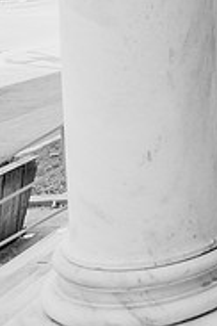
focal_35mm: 76
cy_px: 3
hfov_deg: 14.1
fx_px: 687
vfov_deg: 25.4
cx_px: 471
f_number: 3.2
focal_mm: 24
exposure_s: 1/640
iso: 250
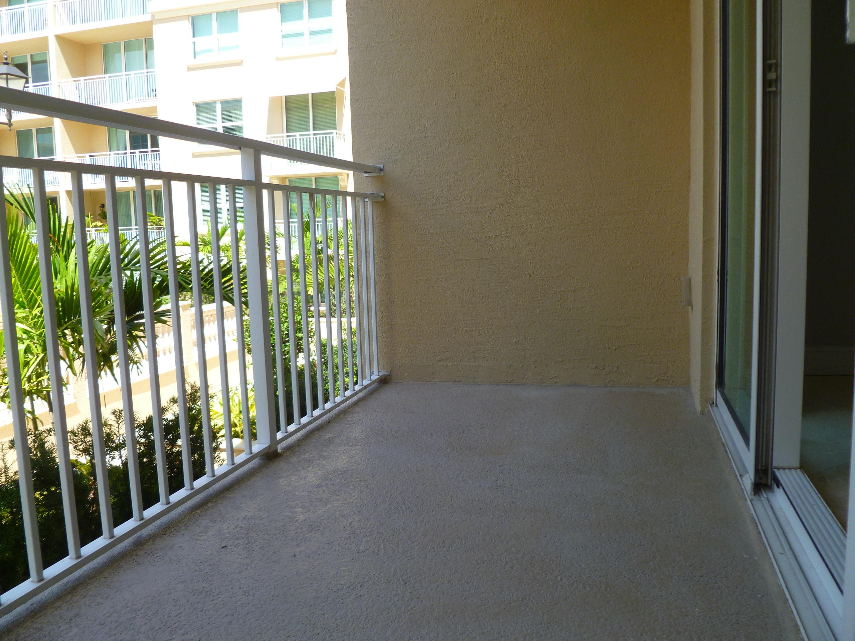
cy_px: 320
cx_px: 428
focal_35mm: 28
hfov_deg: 63.4
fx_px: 692
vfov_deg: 49.7
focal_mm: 5
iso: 80
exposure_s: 1/250
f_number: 3.3
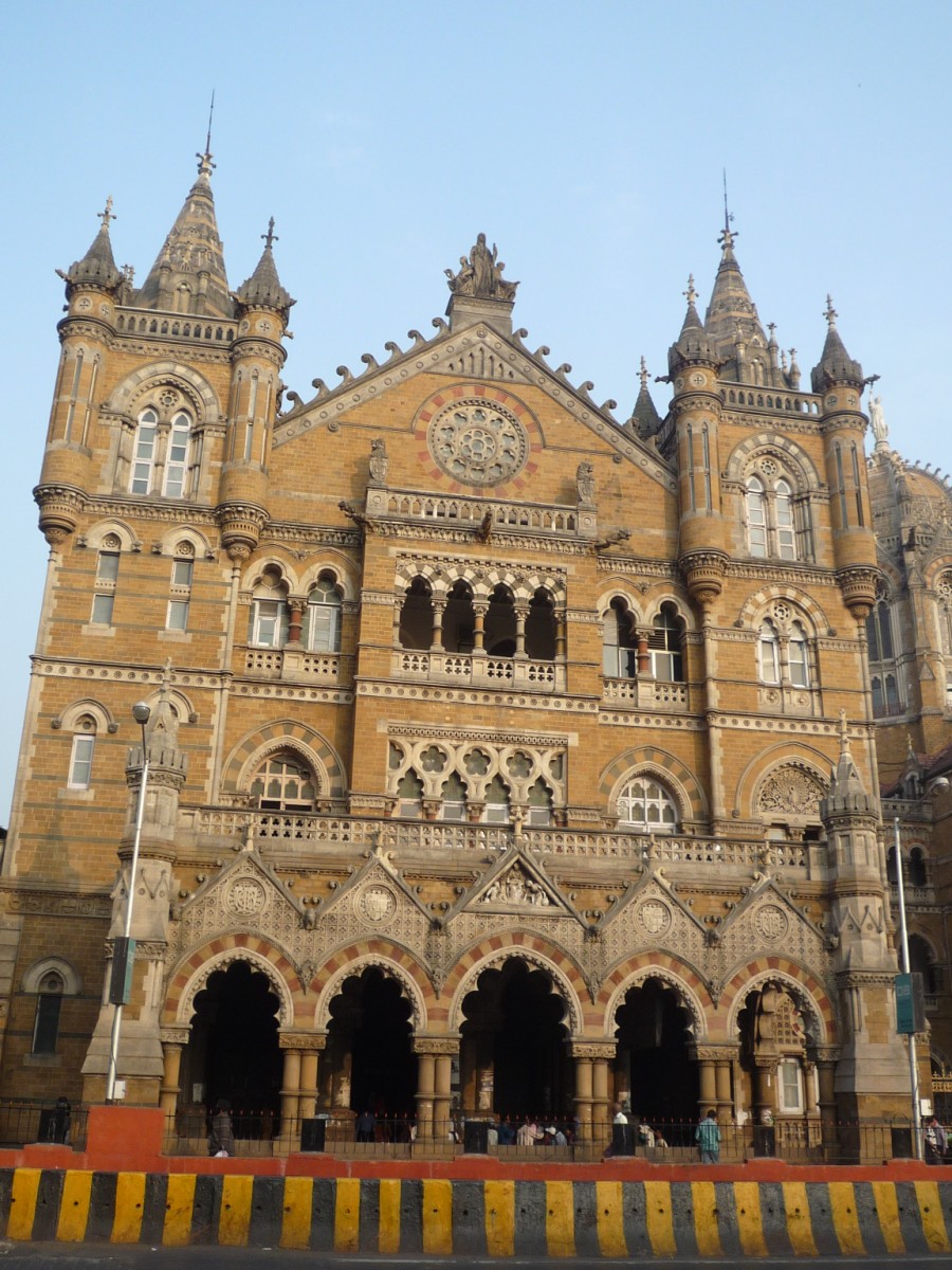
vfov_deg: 51.4
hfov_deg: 39.7
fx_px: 1320
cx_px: 476
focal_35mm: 36
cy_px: 635
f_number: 3.4
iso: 100
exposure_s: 1/400
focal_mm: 5.3
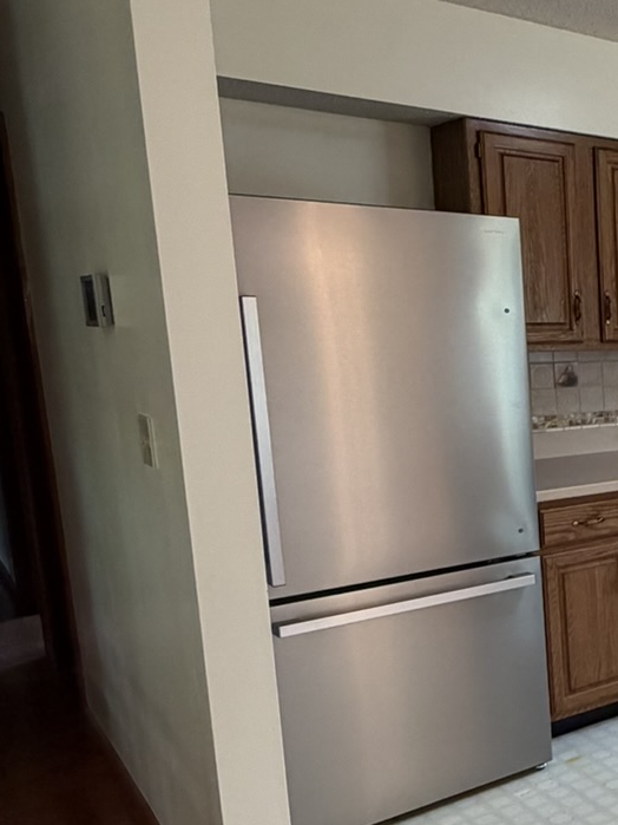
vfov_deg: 45.6
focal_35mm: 41
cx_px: 889
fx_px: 976
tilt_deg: -10.3
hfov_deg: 26.8
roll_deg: -0.6
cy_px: 486
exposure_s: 1/120
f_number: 2.2
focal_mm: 2.22
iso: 250
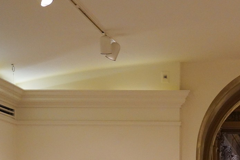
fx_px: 813
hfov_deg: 16.1
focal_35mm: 122
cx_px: 297
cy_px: 223
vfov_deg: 10.9
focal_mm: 42
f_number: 7.1
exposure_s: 1/100
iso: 6400
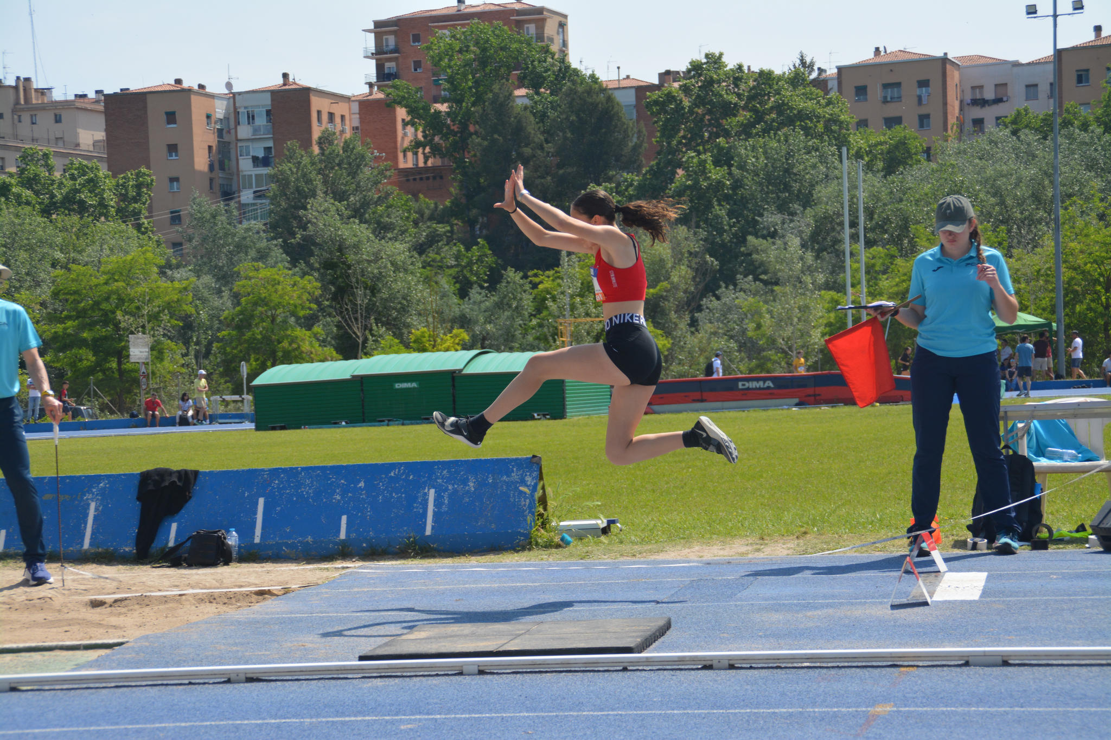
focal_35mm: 102
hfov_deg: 20.0
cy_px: 370
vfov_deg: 13.4
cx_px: 556
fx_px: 3147
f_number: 6.3
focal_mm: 68
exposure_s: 1/1600
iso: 400
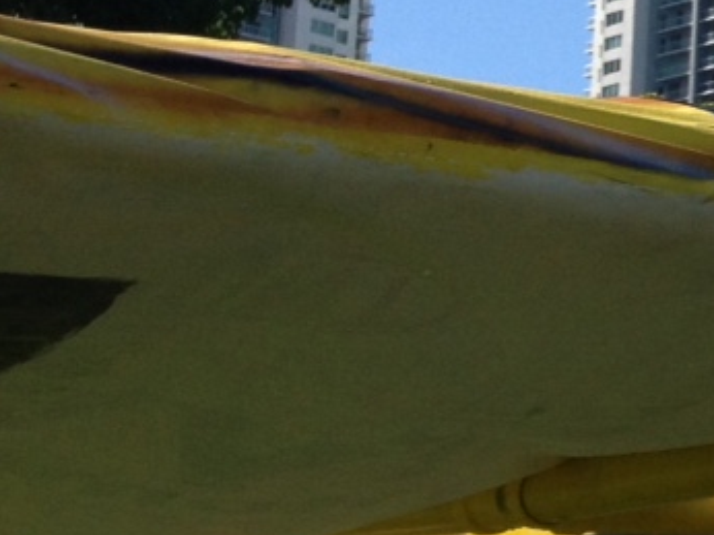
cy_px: 50
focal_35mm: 162
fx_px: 3339
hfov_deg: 10.6
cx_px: 1645
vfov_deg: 9.1
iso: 50
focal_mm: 4.28
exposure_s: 1/1202
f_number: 2.4
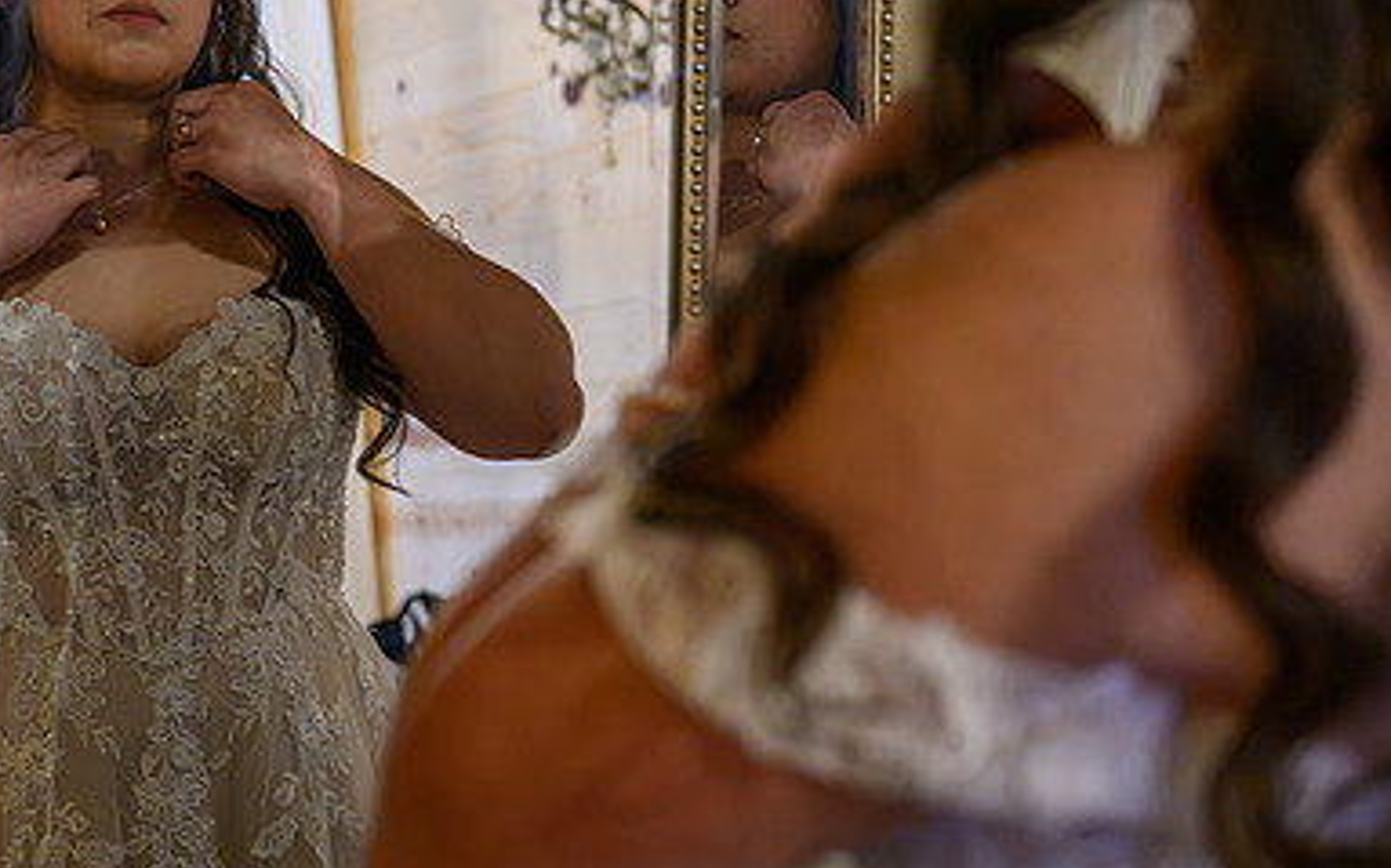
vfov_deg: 19.1
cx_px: 297
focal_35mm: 68
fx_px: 2577
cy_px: 361
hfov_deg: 29.6
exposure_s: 1/160
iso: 6400
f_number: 2.8
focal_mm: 40
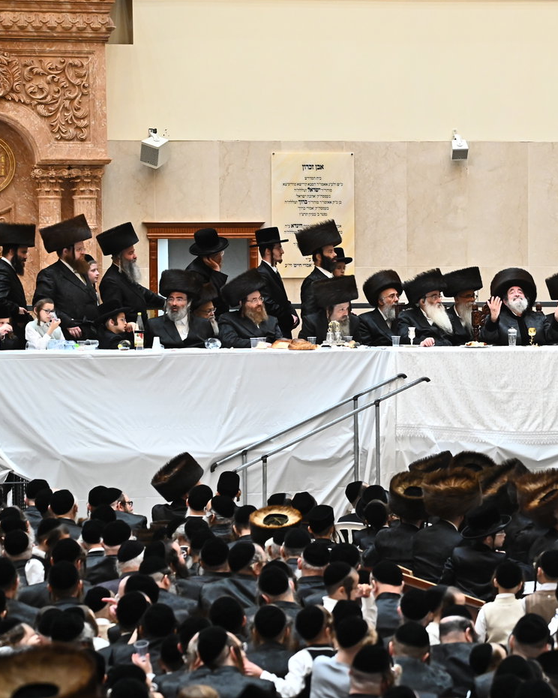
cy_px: 349
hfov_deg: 7.3
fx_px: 4376
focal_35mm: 212
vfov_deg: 9.1
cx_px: 497
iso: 4000
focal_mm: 150
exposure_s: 1/200
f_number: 6.3
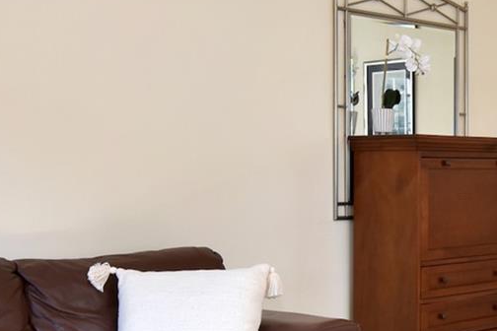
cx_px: 419
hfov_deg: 29.2
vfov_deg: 20.3
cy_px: 203
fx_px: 925
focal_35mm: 67
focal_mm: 11
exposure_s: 1/50
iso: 640
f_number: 11
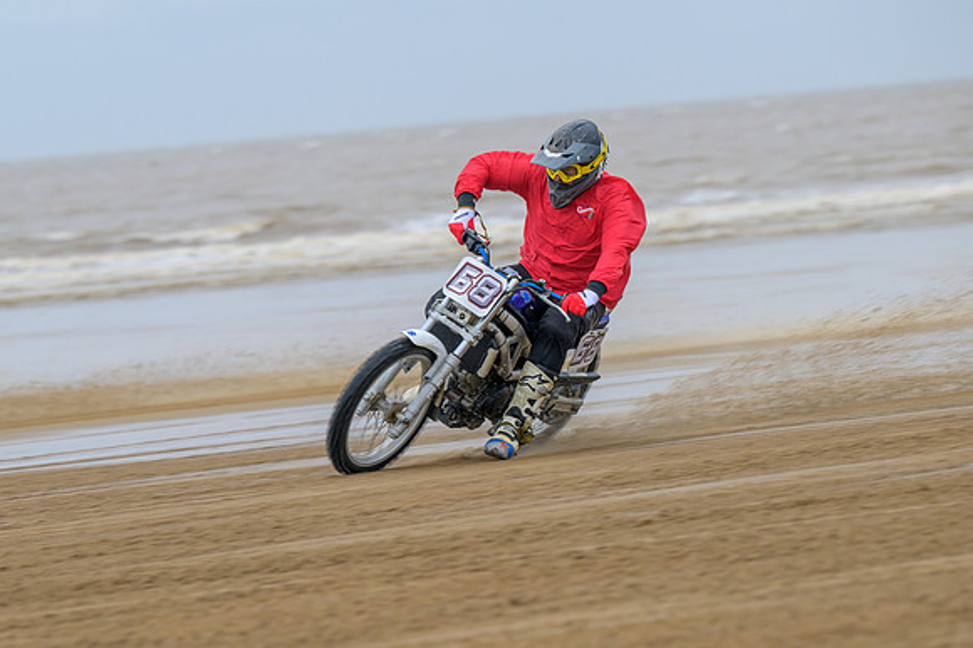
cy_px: 324
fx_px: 5861
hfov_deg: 9.5
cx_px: 486
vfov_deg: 6.3
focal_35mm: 217
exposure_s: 1/400
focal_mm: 145
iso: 250
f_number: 4
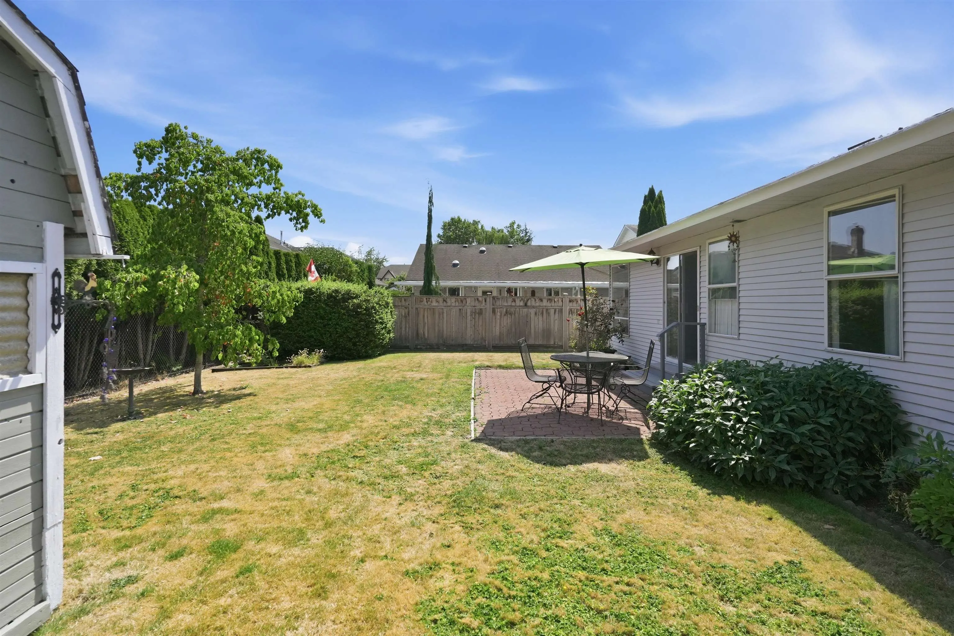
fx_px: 450
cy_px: 318
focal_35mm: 17
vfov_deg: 70.4
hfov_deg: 93.3
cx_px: 477
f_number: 5.6
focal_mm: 17
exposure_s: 1/5000
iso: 800
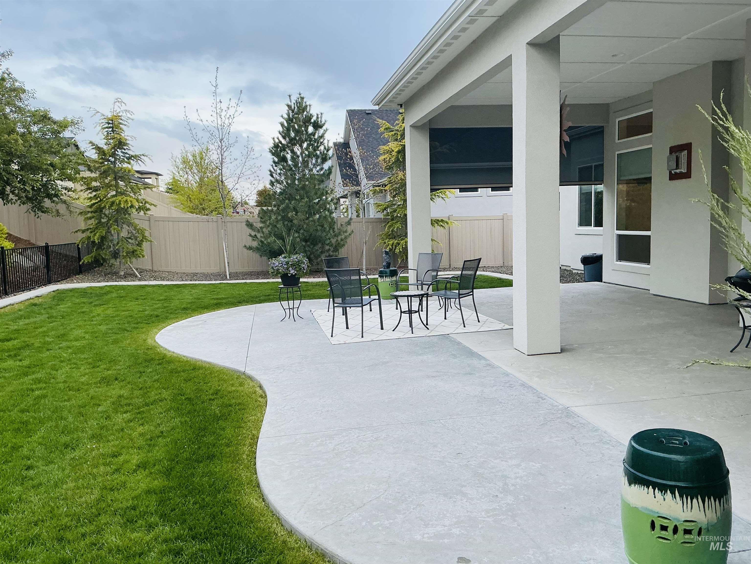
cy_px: 282
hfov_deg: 63.4
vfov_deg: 49.7
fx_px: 607
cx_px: 376
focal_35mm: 28
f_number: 1.8
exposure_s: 1/122
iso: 50
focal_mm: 3
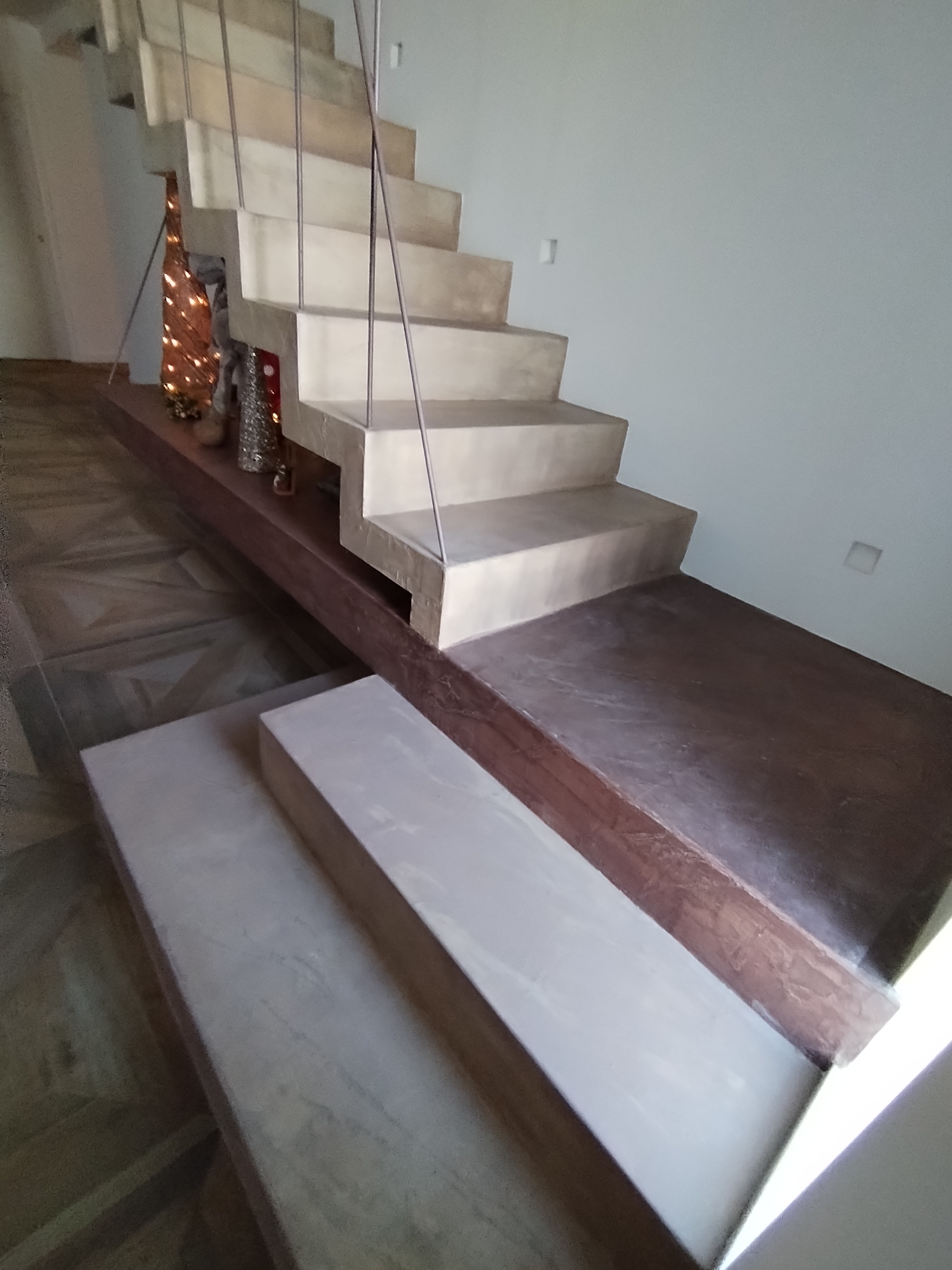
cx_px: 476
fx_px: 587
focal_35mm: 16
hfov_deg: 78.1
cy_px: 635
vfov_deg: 94.5
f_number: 2.2
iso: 466
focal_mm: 1.42
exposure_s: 1/33.3
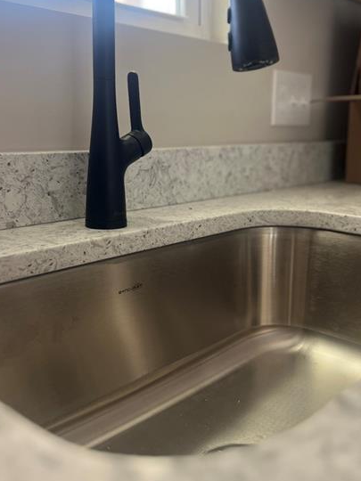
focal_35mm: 37
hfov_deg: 38.6
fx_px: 514
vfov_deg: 50.1
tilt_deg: -10.4
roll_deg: -0.5
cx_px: 162
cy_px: 216
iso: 80
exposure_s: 1/121
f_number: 1.5
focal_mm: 5.7
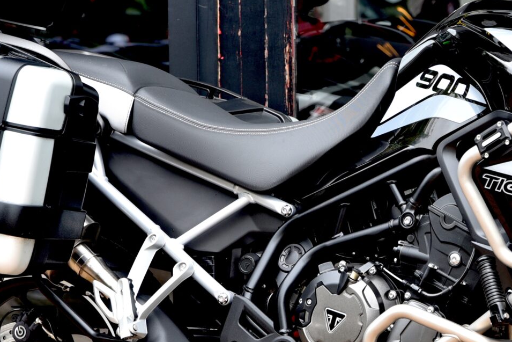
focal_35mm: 177
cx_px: 397
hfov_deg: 11.6
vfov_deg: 7.8
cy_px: 196
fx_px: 2518
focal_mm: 66
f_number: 4
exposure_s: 1/60
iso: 100
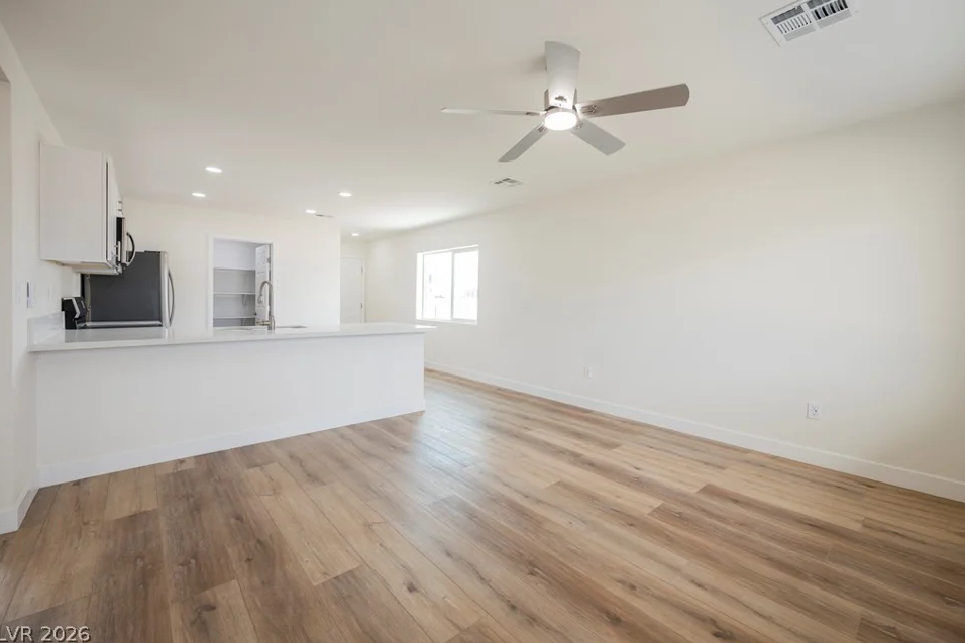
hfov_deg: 100.3
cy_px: 304
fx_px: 402
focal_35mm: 15
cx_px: 507
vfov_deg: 77.2
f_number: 5.6
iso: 400
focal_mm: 14
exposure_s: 1/50
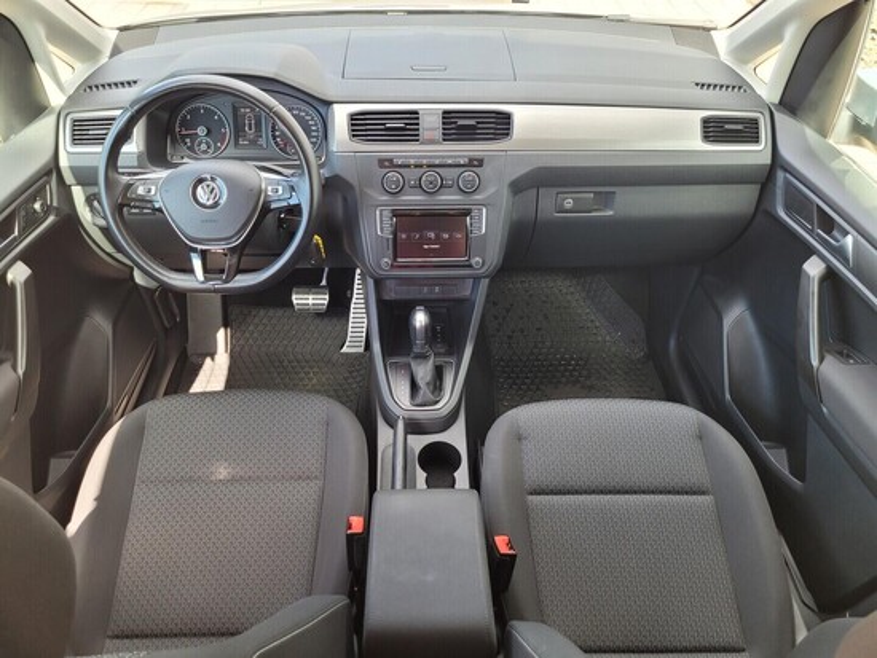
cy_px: 329
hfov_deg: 67.3
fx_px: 659
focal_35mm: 26
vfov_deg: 53.1
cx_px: 438
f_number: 1.8
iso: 64
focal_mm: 5.4
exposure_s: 1/100
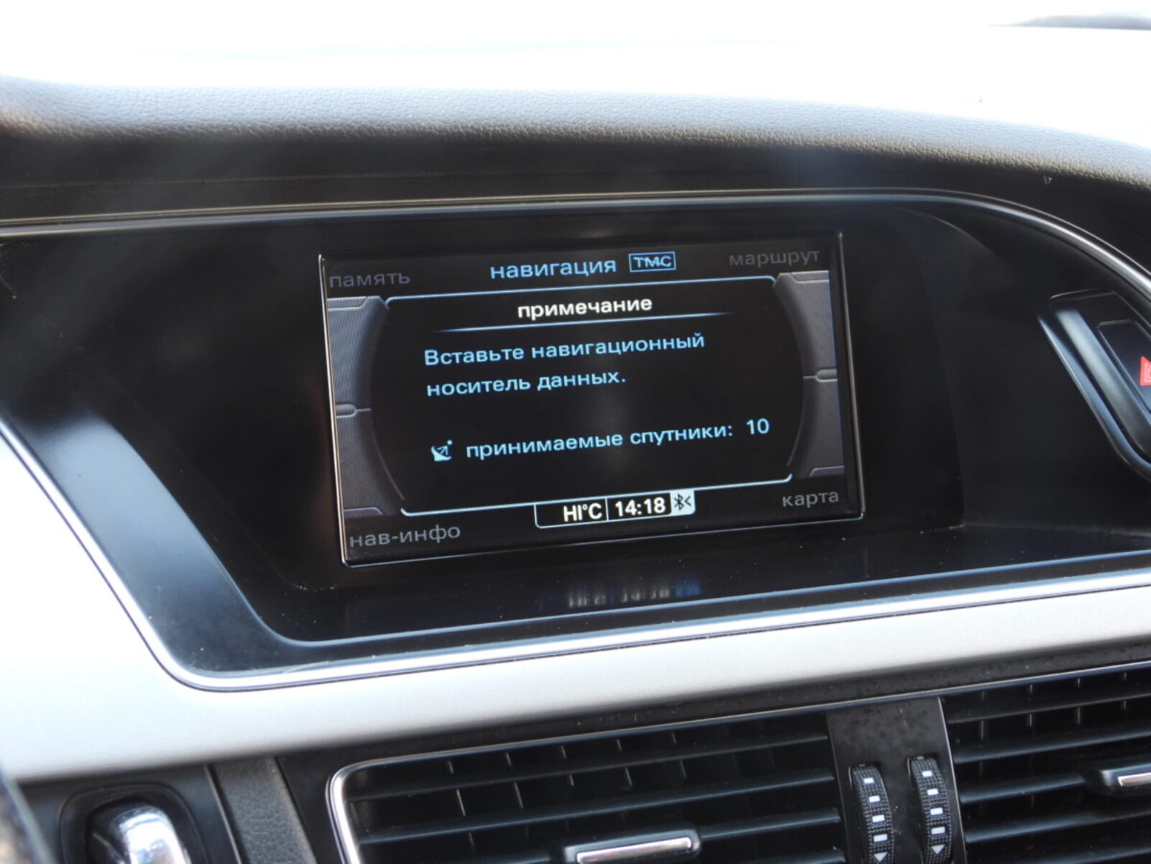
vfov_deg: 30.9
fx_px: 1563
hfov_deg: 40.4
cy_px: 432
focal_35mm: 47
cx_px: 576
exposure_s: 1/30
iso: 180
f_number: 3.2
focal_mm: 8.5
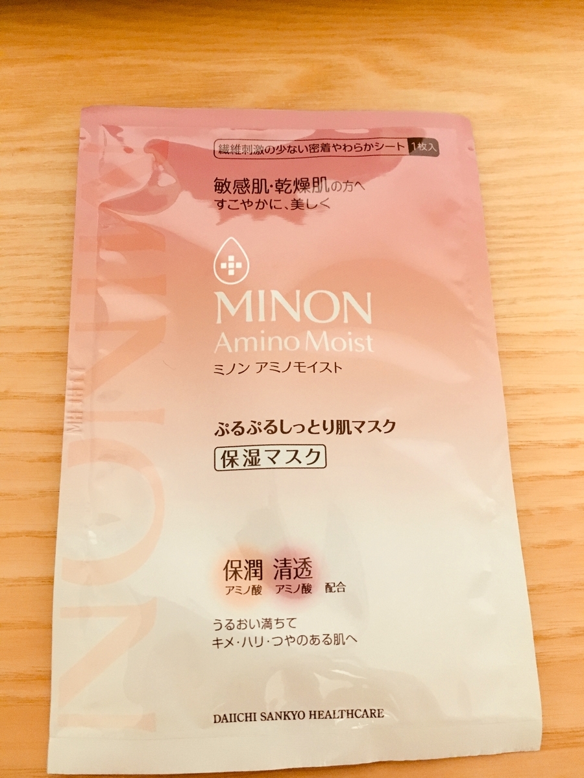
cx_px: 292
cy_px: 389
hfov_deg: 48.2
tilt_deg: -73.7
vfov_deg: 61.7
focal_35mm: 29
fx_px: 652
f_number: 2.2
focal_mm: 4.15
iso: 200
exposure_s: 1/20
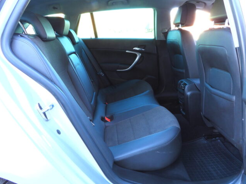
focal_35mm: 27
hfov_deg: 65.3
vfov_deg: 51.3
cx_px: 128
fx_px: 192
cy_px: 85
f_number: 4
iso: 125
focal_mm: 4.3
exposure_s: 1/15
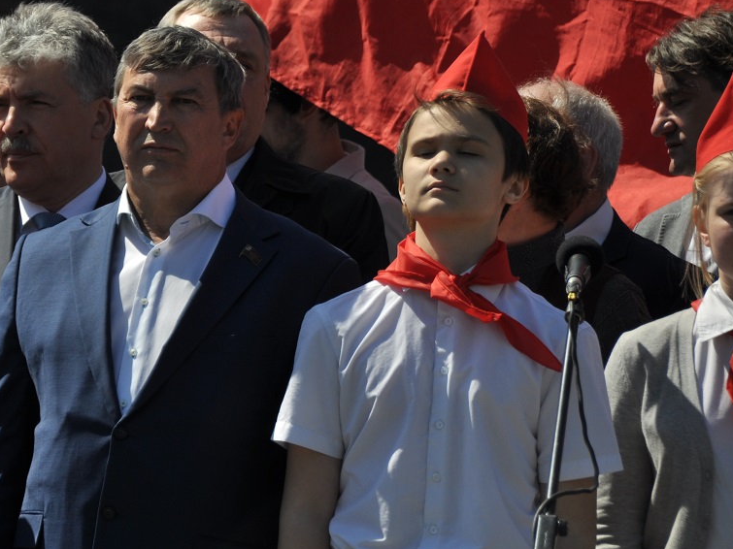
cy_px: 154
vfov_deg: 3.9
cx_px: 141
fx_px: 8063
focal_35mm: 381
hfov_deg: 5.2
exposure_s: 1/1000
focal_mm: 155
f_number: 5.6
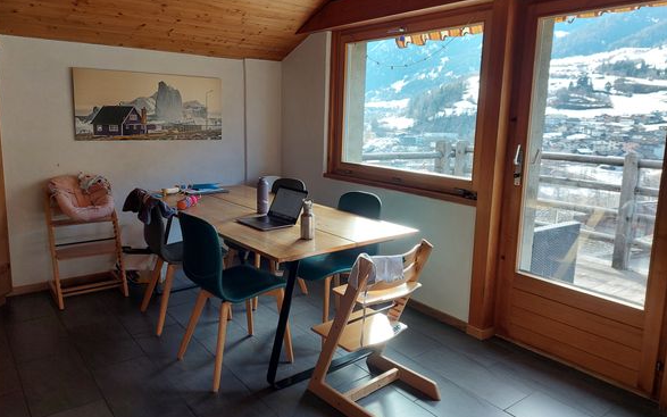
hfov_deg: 70.4
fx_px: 473
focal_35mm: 26
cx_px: 327
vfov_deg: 47.6
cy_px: 190
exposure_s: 1/60
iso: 50
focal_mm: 5.23
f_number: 1.8
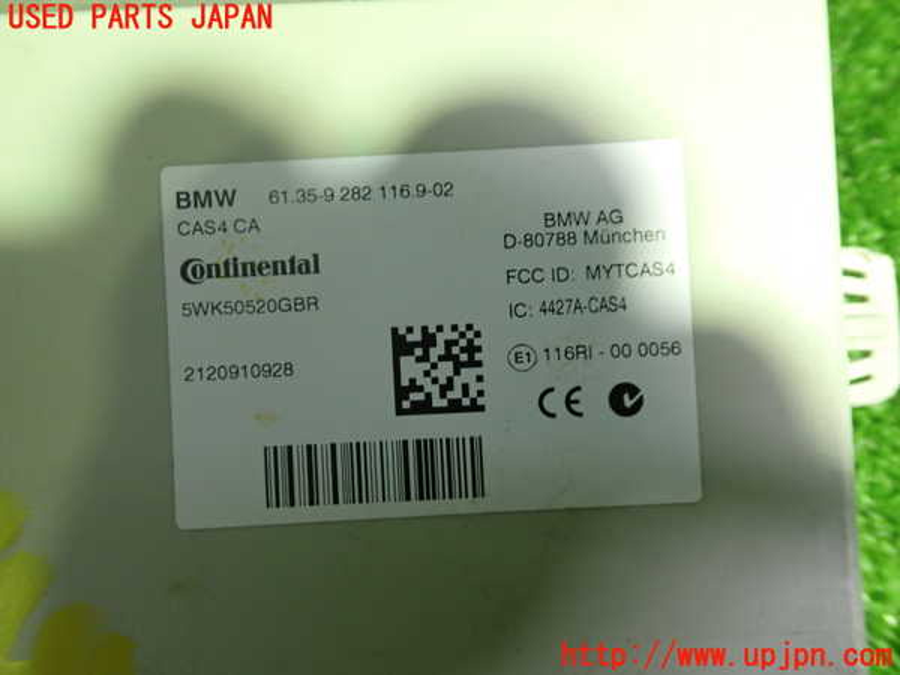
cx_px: 450
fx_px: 780
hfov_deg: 60.0
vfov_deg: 46.8
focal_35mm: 30
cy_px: 338
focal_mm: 5.4
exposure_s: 1/30
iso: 320
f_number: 2.3
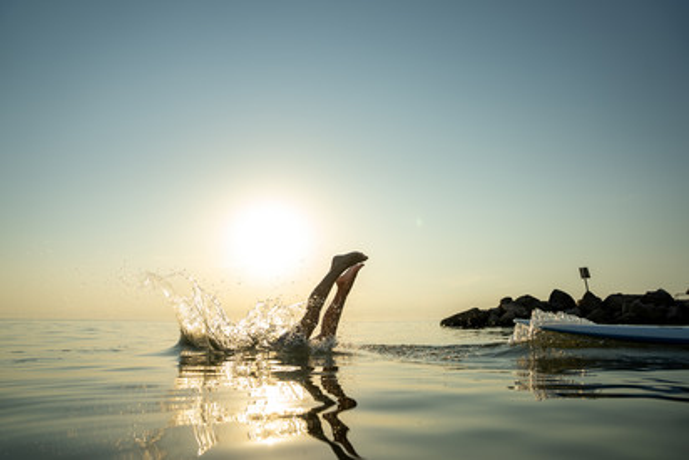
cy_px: 230
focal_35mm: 24
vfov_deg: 53.2
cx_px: 344
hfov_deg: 73.7
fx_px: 459
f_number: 4
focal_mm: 24
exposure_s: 1/1600
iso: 160
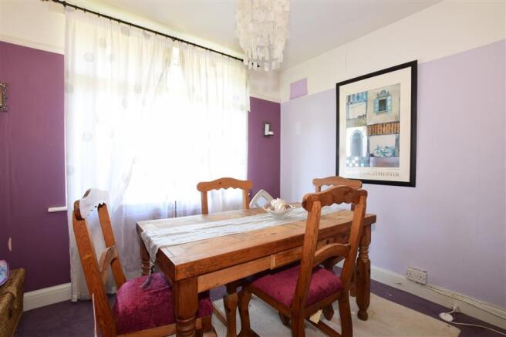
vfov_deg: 72.0
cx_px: 253
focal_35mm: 16
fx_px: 232
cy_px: 168
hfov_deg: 95.0
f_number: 20
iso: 320
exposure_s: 1/1.6
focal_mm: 11
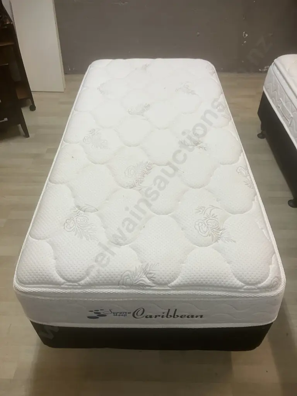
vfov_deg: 63.4
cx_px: 148
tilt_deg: -42.5
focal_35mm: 28
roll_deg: -1.0
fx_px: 320
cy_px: 198
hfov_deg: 49.7
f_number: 1.8
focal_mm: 3.99
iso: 40
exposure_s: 1/50
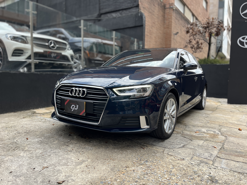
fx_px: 186
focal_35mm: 26
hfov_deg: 67.3
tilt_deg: -6.0
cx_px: 124
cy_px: 92
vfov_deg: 53.1
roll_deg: -0.8
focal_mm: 5.1
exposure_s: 1/710
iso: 50
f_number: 1.6
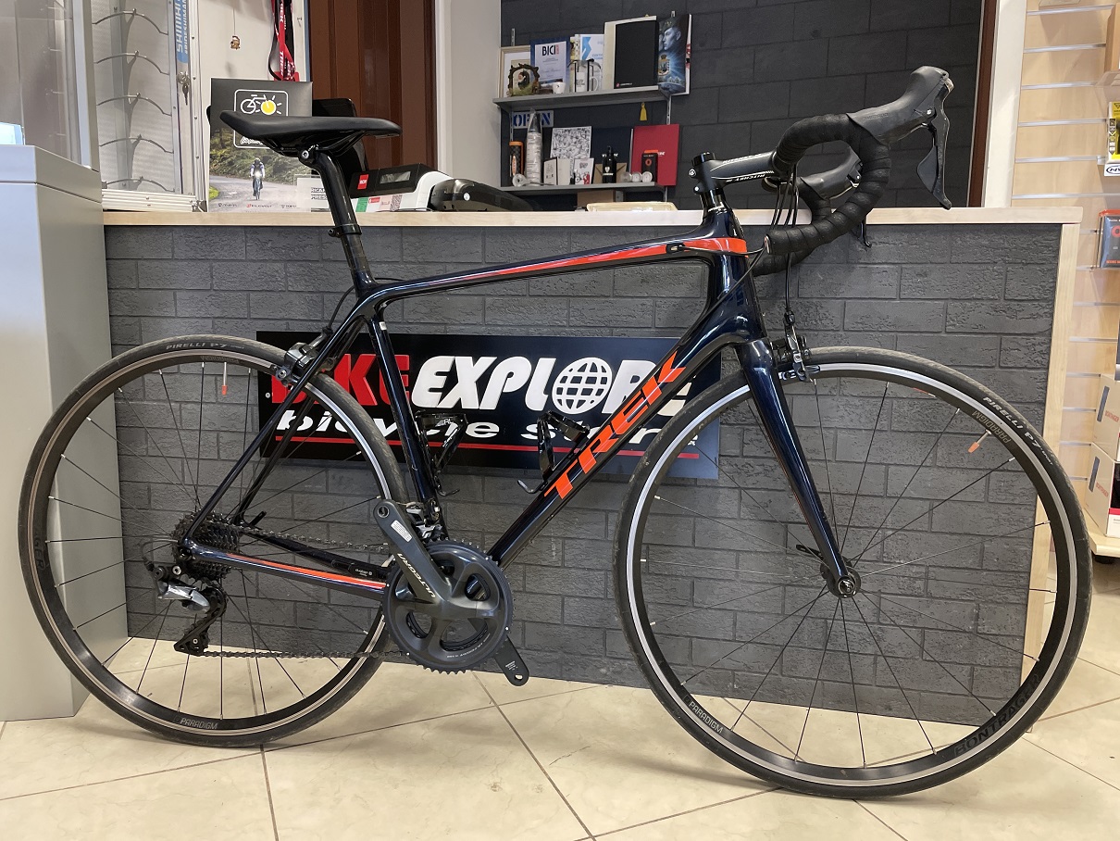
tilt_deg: -9.5
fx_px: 841
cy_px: 420
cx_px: 560
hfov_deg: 67.3
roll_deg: +0.1
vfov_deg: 53.1
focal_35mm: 26
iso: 200
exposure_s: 1/50
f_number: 1.6
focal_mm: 4.2
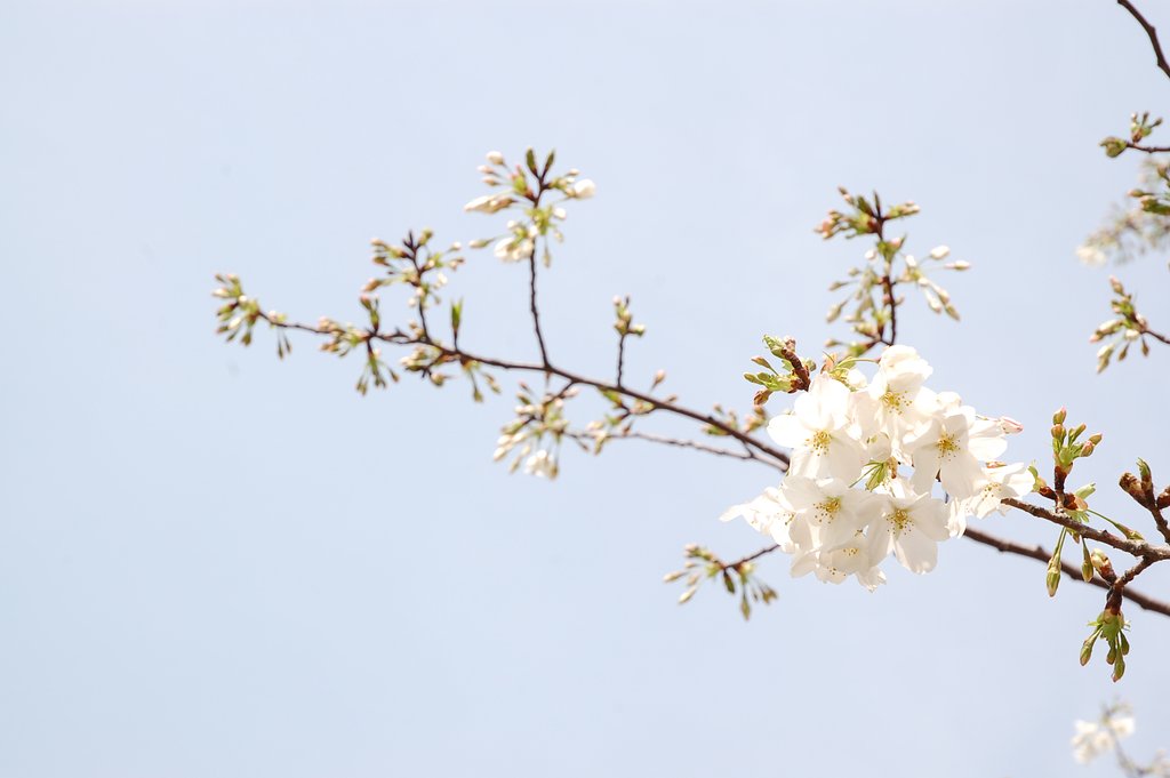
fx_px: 2435
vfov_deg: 18.2
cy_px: 389
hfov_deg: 27.0
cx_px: 585
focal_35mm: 75
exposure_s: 1/160
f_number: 10
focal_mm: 50
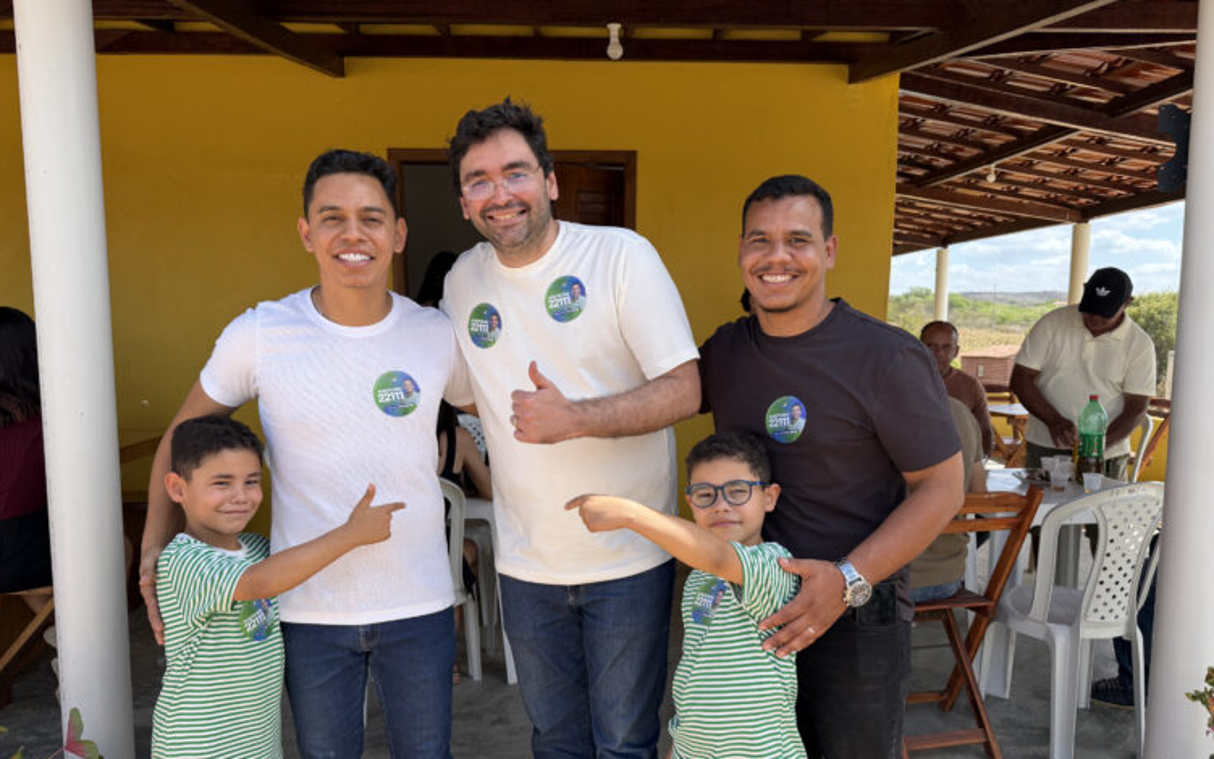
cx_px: 603
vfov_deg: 47.5
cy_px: 428
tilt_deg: -7.3
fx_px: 861
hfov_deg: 70.4
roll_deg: +0.4
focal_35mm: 26
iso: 100
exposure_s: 1/2053
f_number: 1.78
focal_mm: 6.76
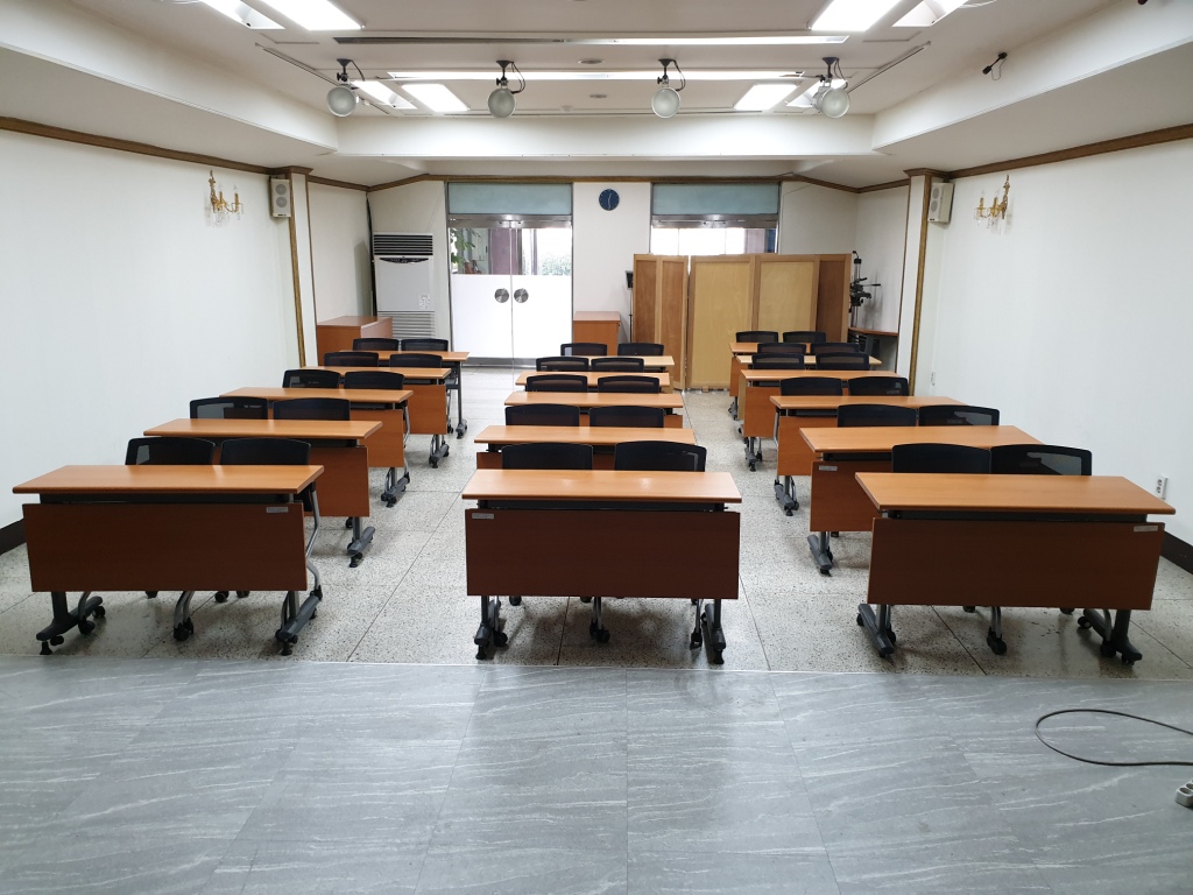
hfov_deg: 67.3
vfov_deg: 53.1
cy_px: 448
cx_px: 596
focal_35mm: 26
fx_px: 896
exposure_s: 1/60
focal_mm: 4.3
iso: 250
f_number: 2.4
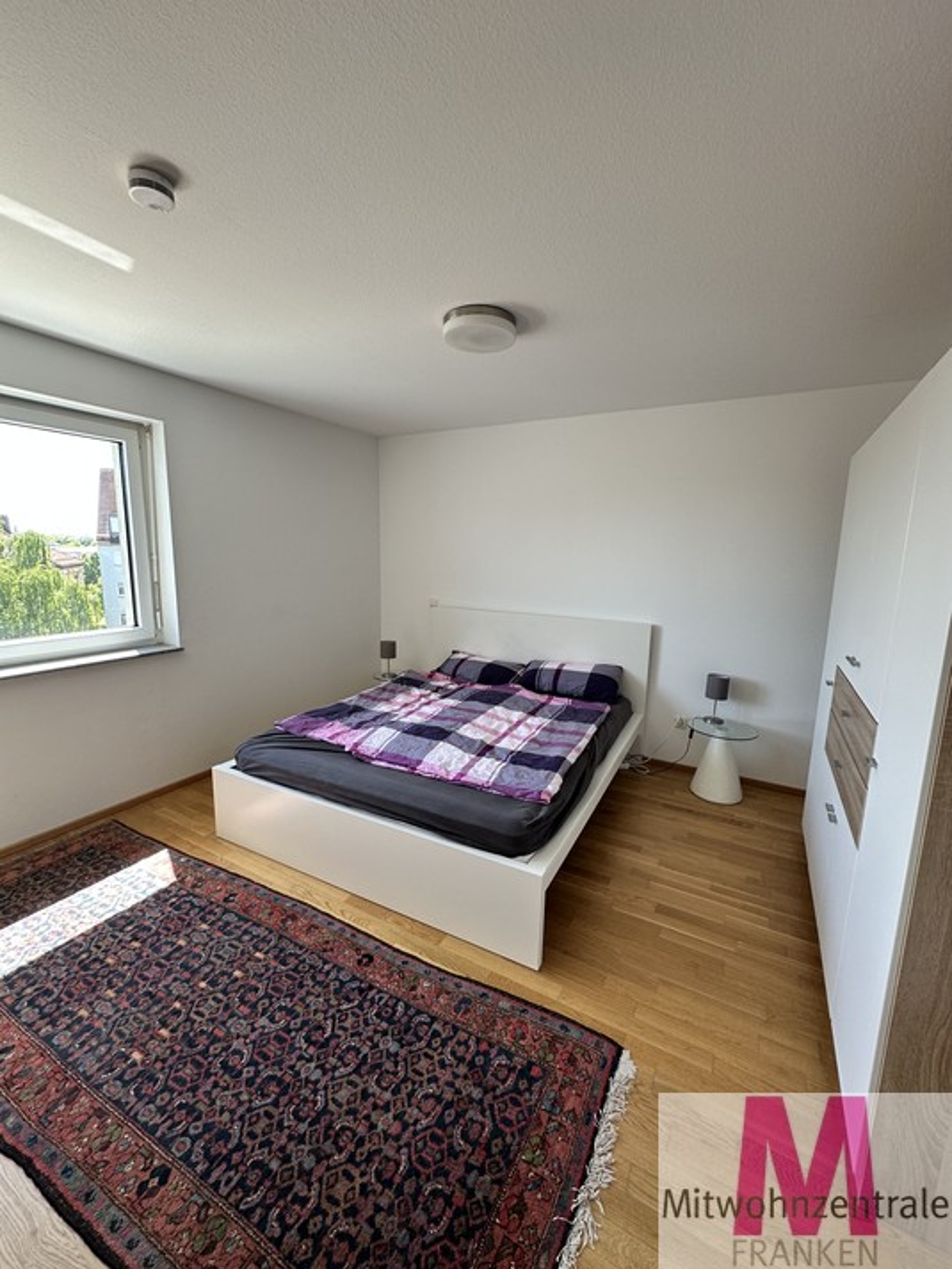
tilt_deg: -9.7
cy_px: 634
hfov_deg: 85.7
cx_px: 476
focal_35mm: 14
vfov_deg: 102.1
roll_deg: -2.3
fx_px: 513
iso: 80
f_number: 2.2
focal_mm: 2.22
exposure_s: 1/99
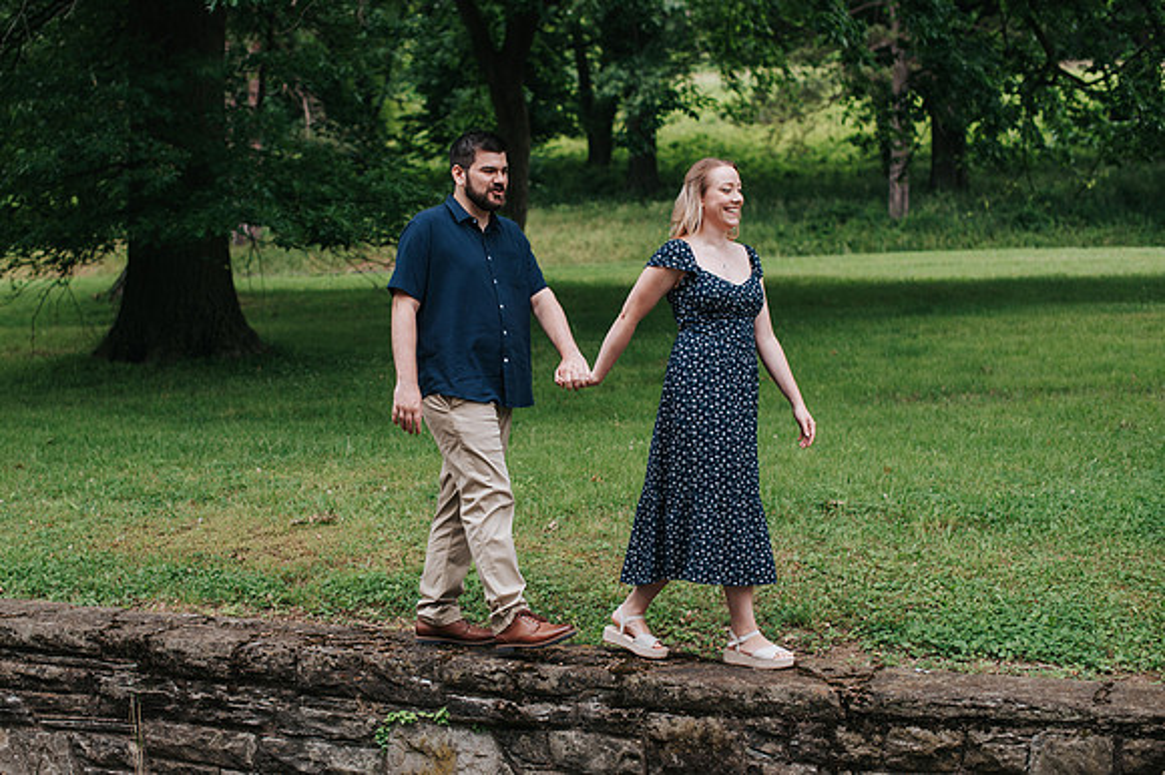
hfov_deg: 34.7
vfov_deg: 23.6
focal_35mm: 57
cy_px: 388
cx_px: 495
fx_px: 1859
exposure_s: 1/400
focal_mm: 50
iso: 320
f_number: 3.2
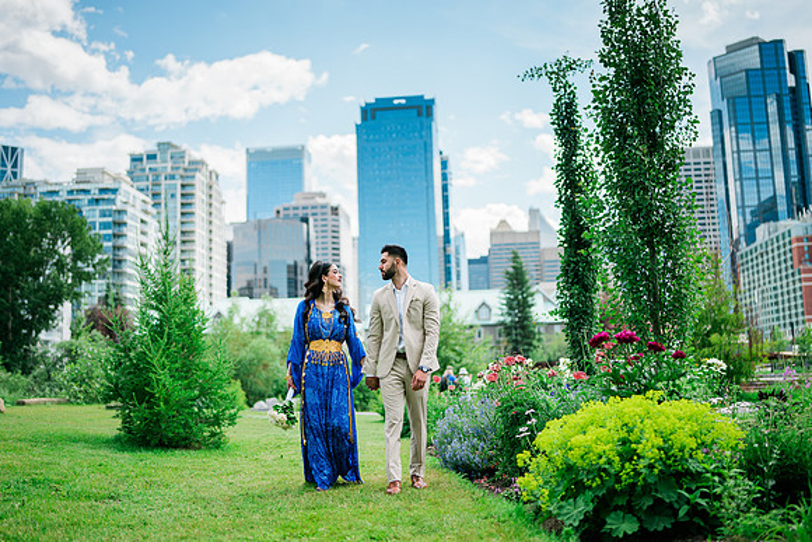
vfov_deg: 35.9
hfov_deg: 51.8
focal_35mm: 37
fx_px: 835
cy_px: 271
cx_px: 406
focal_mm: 35
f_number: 1.2
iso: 125
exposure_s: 1/4000
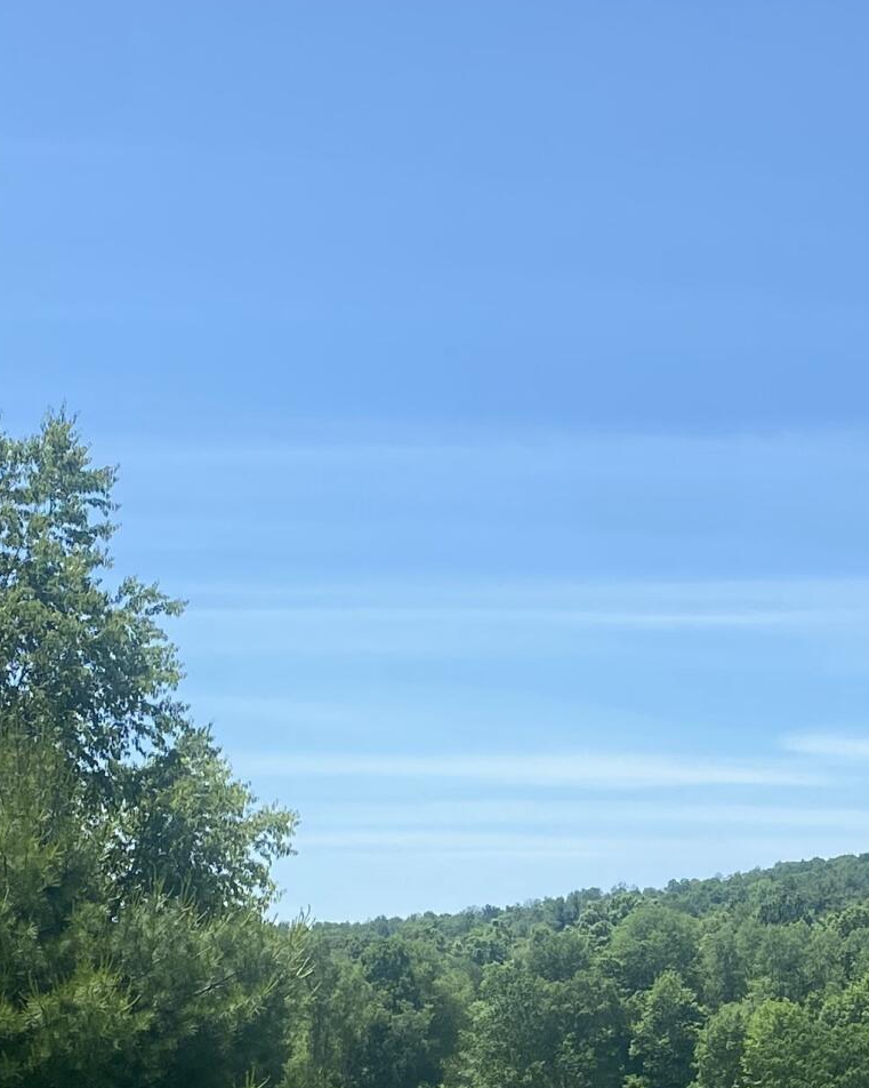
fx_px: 2573
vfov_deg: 22.9
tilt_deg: +0.6
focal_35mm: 80
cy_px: 1074
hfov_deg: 19.0
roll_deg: +0.3
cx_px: 676
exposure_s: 1/2268
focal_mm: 4.25
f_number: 1.8
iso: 32
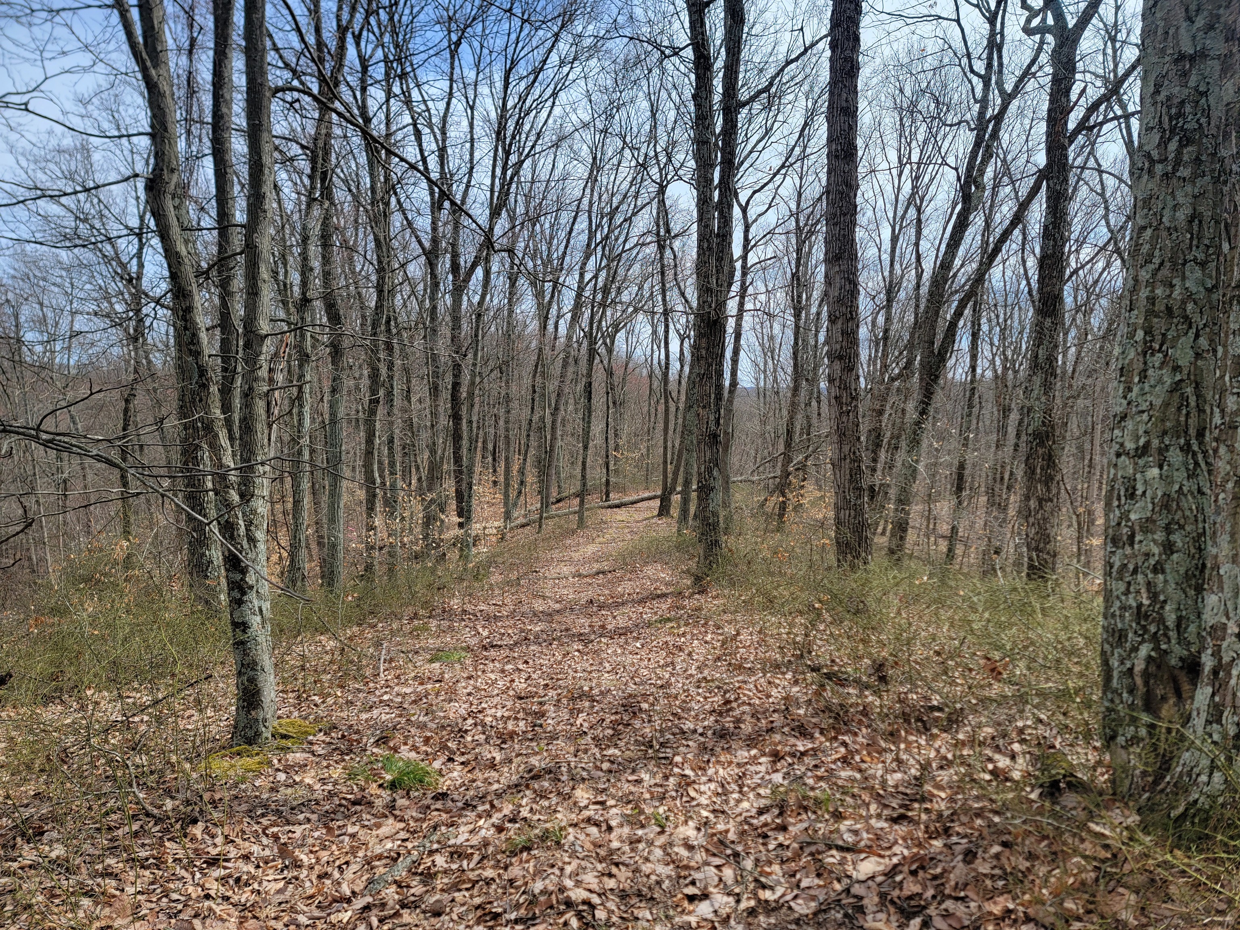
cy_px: 465
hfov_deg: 71.6
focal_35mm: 24
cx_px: 620
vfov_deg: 56.8
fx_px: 860
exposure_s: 1/647
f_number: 1.8
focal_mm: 6.7
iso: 16
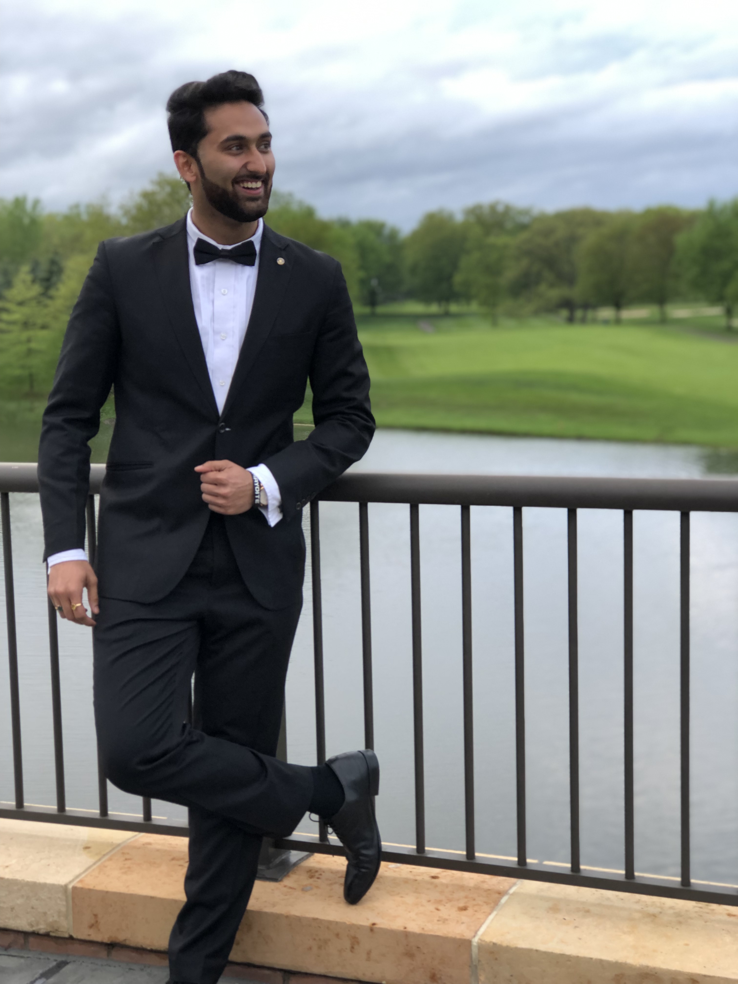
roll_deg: +1.2
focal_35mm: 57
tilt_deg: -8.3
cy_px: 492
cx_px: 369
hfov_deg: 25.7
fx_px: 1620
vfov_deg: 33.8
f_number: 2.8
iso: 20
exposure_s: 1/30
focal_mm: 6.6
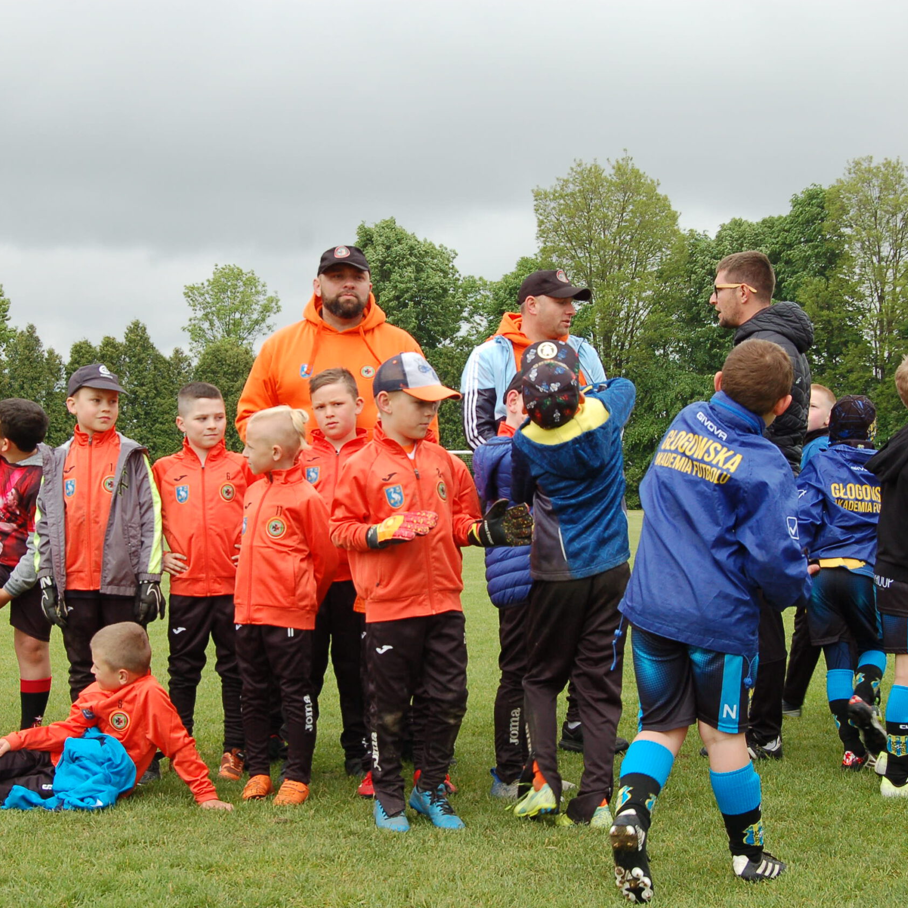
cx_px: 367
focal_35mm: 66
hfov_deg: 26.1
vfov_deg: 26.1
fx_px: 1959
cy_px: 451
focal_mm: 34
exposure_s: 1/160
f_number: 9
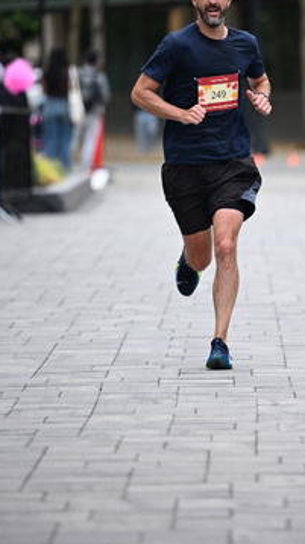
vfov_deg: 7.7
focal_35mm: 282
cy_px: 214
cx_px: 262
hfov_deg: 4.3
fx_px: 4060
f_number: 2.8
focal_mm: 175
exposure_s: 1/2500
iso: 1250
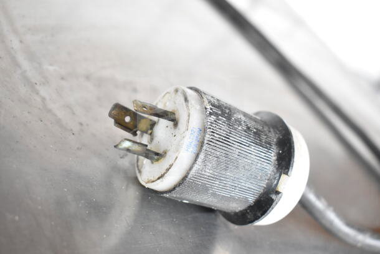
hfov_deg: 41.1
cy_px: 127
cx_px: 190
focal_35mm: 48
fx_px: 507
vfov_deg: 28.1
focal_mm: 32
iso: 3600
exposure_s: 1/50
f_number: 4.5
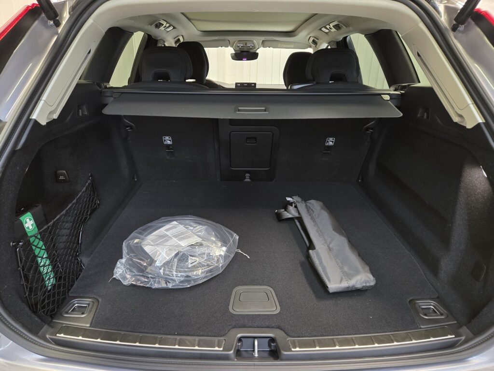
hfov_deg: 73.9
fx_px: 328
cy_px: 186
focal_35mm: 23
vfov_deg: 58.9
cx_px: 247
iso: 500
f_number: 1.8
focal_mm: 5.4
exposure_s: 1/30
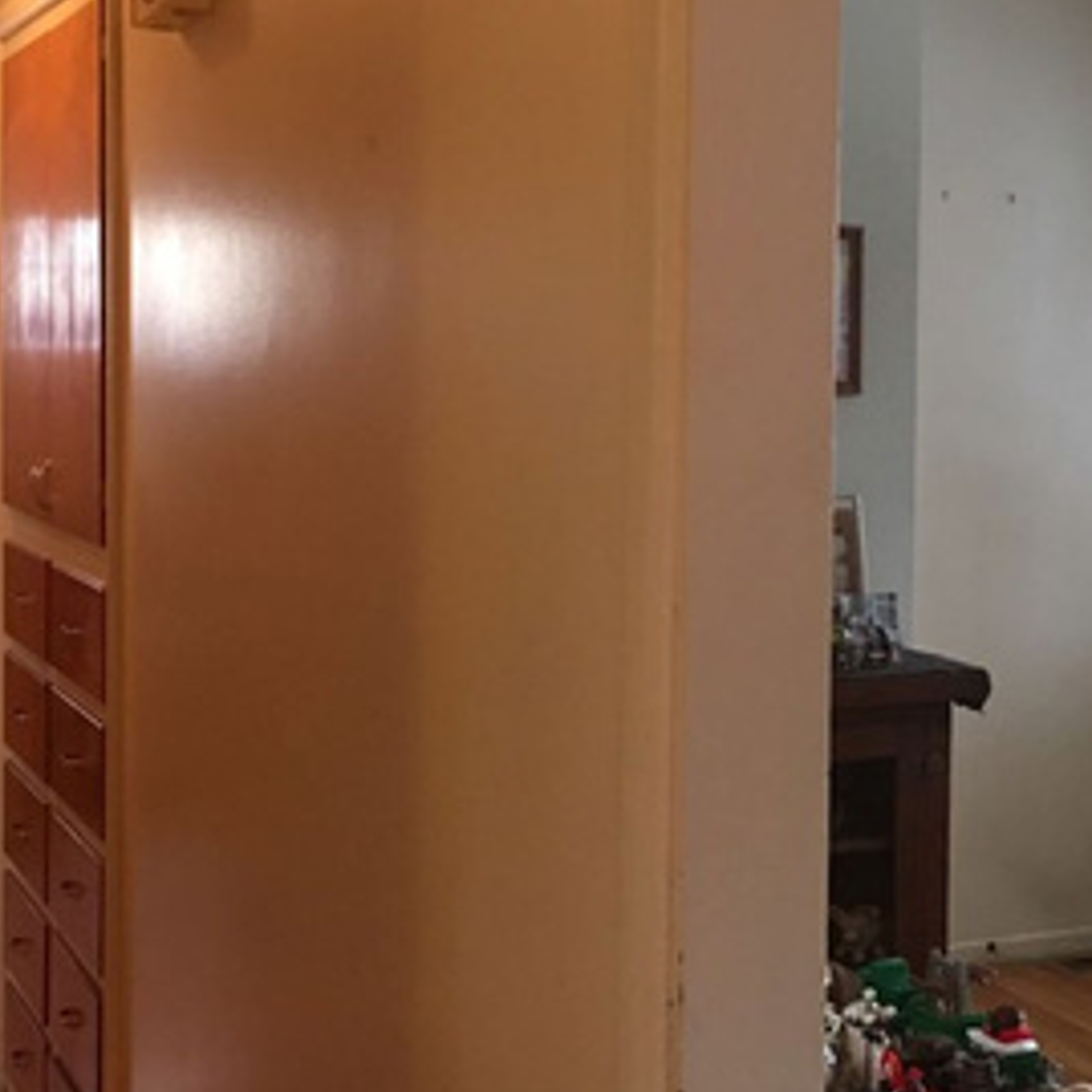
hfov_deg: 28.0
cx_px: 690
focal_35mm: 61
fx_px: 2177
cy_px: 483
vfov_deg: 28.1
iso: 100
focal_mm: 4.15
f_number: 2.2
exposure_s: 1/15
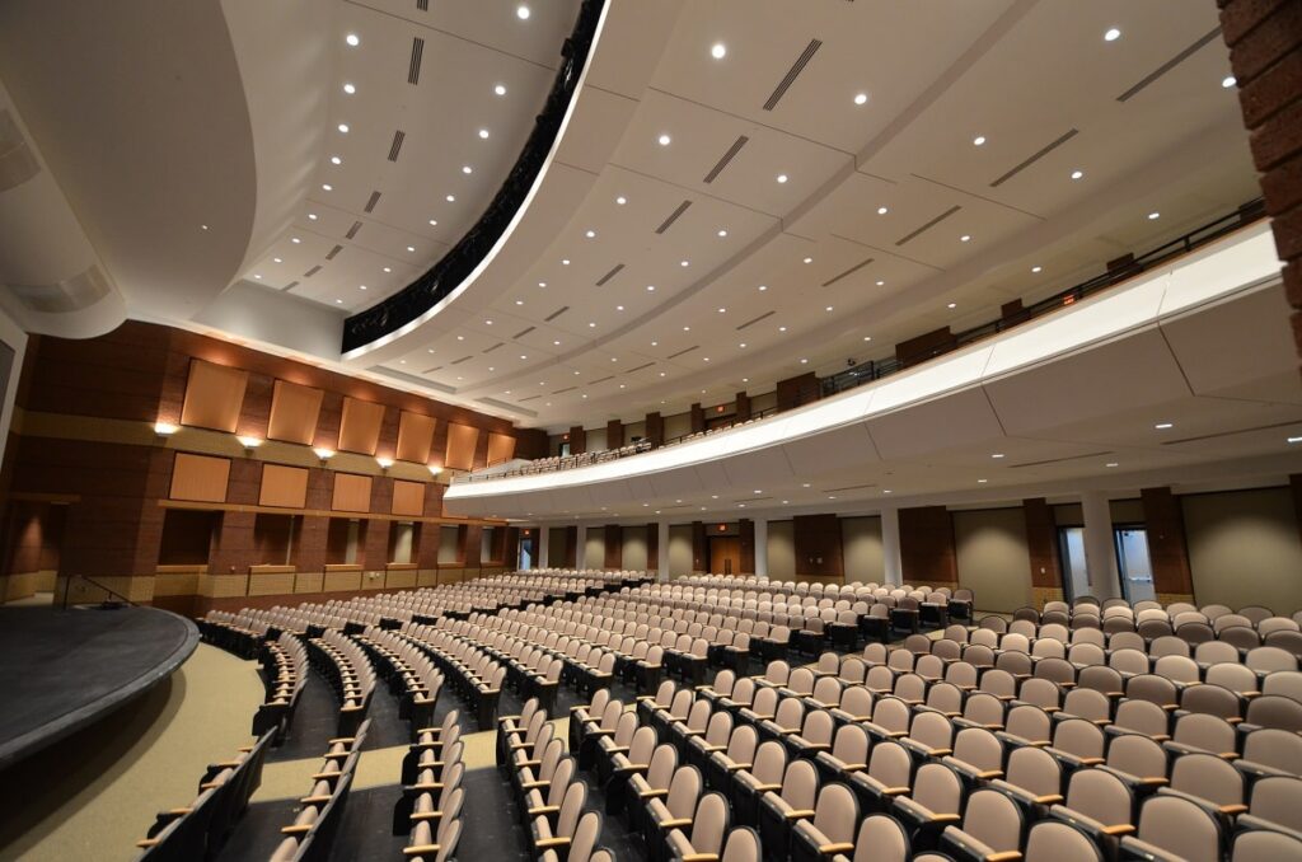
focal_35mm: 15
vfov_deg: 77.1
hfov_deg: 100.5
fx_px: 541
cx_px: 651
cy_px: 431
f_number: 3.5
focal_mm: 10
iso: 1000
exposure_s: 1/30
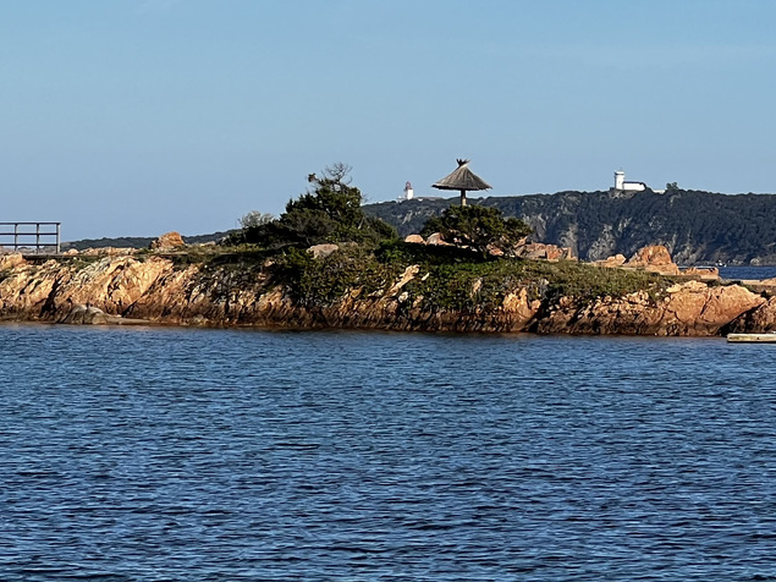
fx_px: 4348
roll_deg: -0.3
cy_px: 328
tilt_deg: +0.1
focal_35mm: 194
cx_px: 494
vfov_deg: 7.7
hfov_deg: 10.2
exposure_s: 1/769
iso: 32
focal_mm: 9
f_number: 2.8
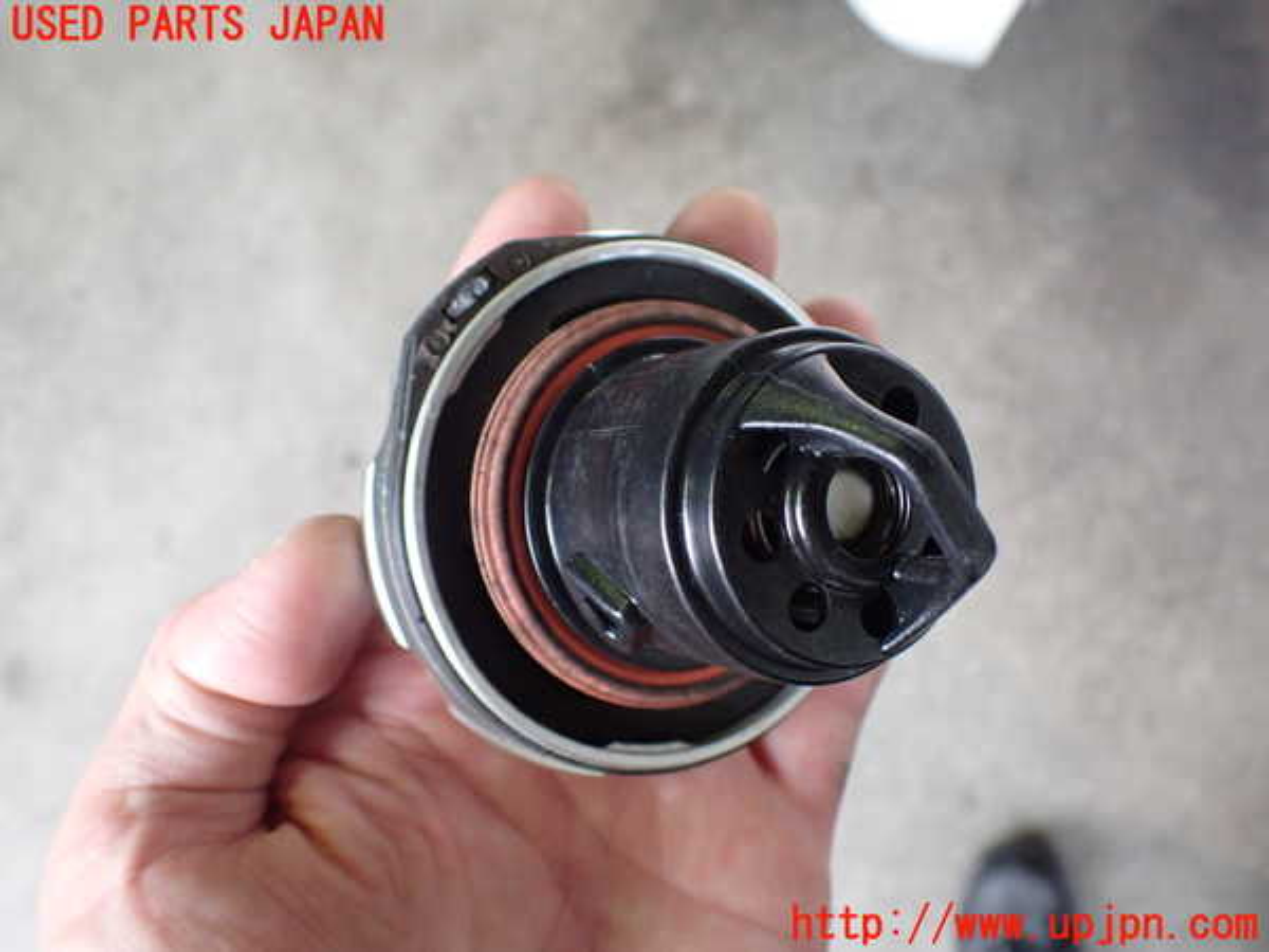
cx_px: 634
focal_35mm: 30
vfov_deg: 46.8
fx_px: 1100
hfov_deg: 60.0
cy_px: 476
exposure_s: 1/125
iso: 800
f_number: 2.3
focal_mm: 5.4
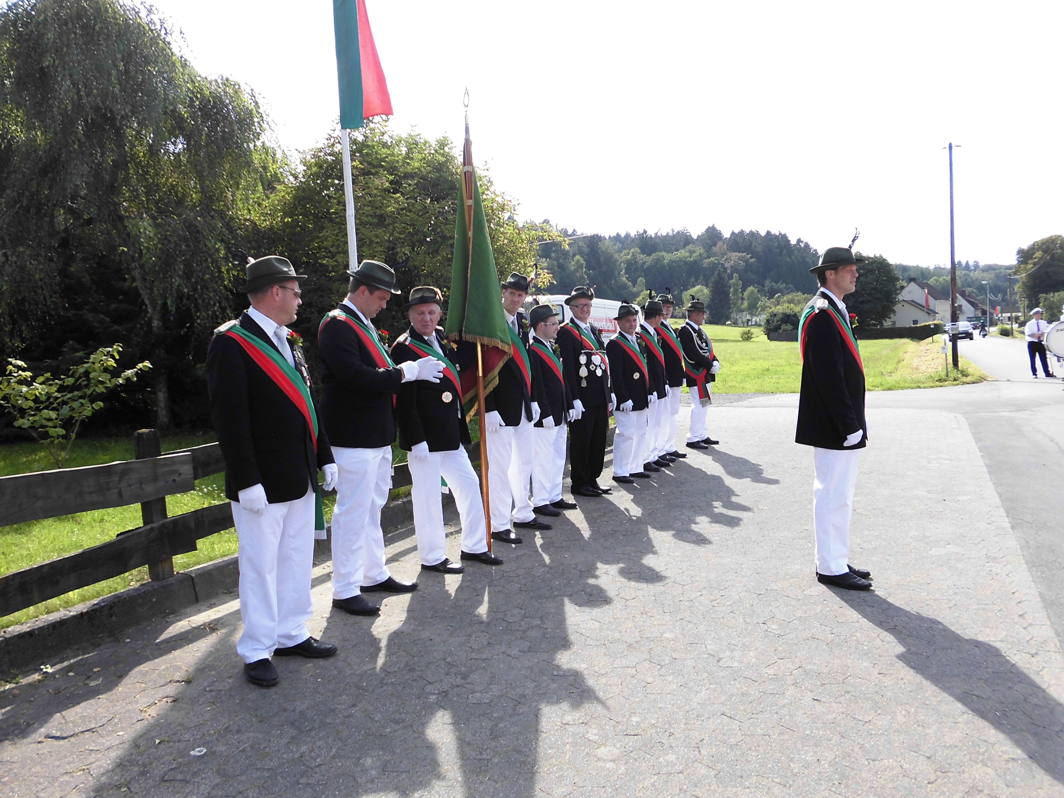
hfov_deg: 67.3
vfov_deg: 53.1
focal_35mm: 26
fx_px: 799
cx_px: 532
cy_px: 399
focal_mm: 4.6
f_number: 3.2
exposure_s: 1/250
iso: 64
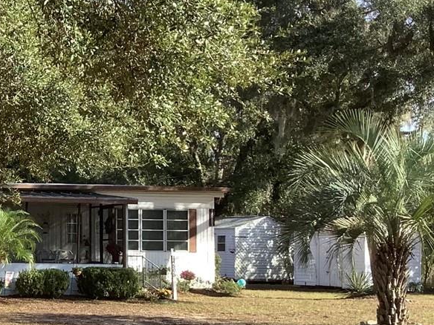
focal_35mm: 85
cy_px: 214
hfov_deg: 21.5
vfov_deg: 17.3
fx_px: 1066
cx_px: -76
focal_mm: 3.3
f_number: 2.4
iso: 25
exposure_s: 1/381
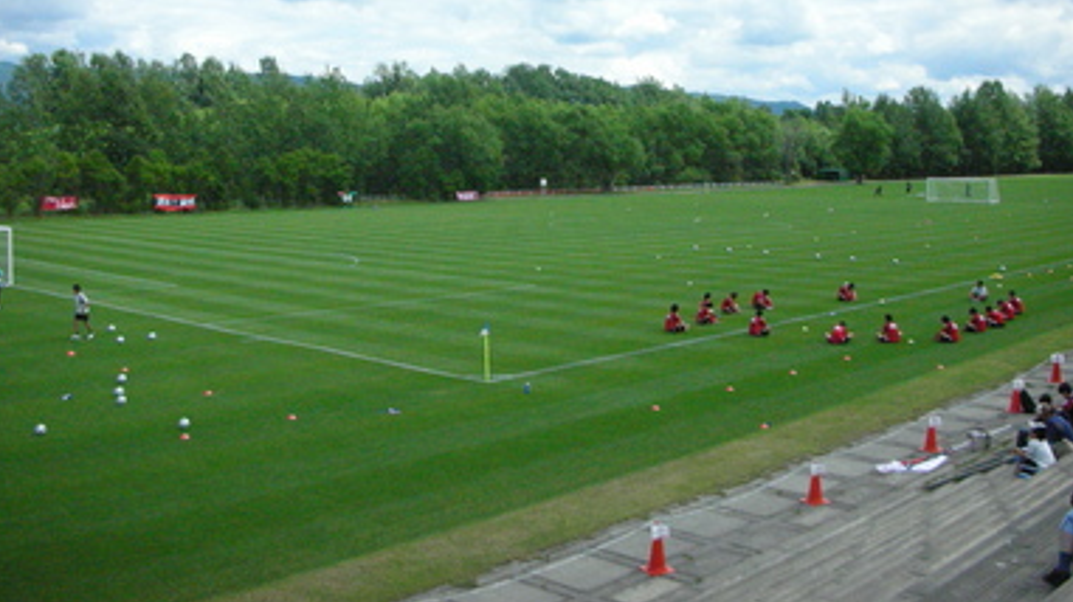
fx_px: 1195
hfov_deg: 48.4
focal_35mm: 42
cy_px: 170
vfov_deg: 28.0
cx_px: 524
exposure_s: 1/500
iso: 400
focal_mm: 5.8
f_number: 8.5
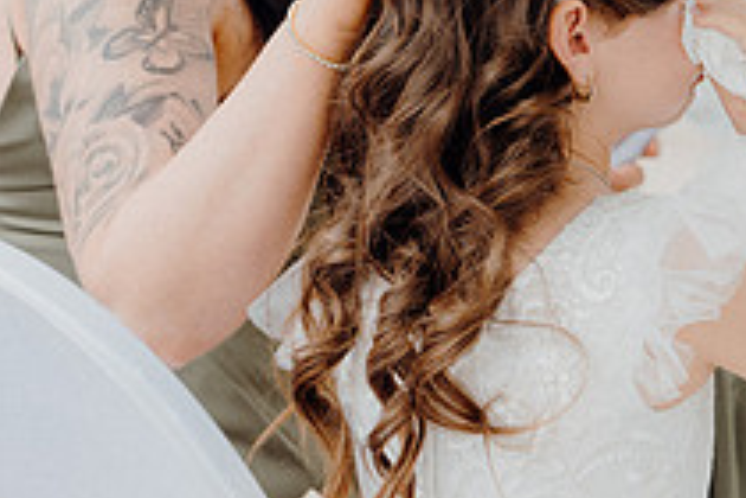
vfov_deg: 7.1
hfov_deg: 10.6
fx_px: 3999
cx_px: 572
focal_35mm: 193
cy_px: 20
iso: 125
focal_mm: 70
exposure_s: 1/200
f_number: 3.5
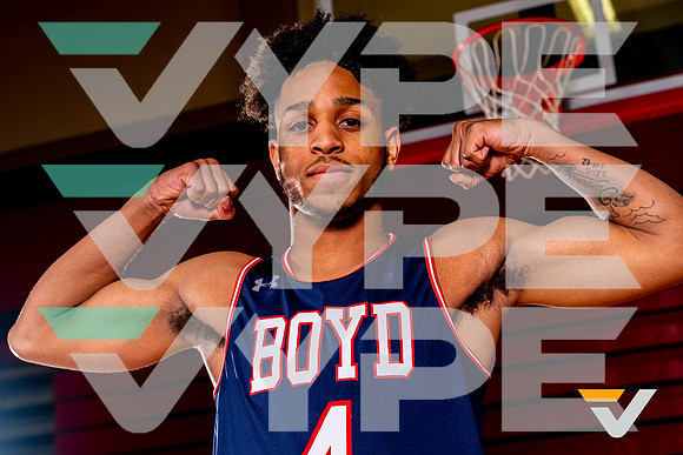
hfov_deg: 31.8
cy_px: 229
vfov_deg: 21.5
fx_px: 1200
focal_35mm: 63
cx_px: 324
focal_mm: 58
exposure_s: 1/125
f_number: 5.6
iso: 100
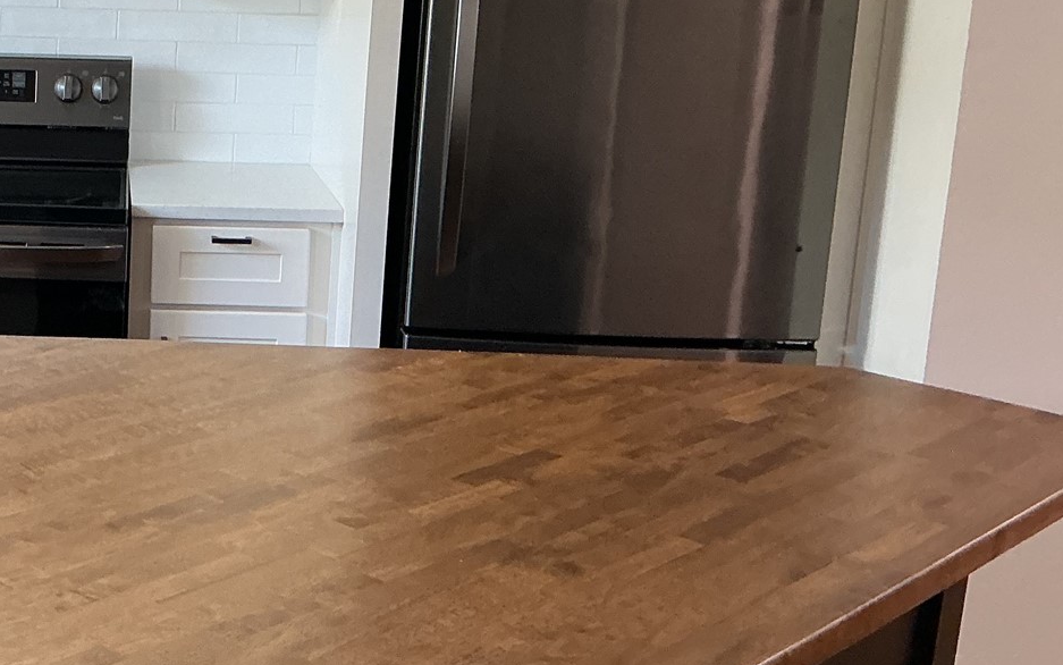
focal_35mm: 63
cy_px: 279
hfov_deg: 30.2
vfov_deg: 20.6
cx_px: -3
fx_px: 1825
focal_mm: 3
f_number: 1.8
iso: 80
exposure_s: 1/60
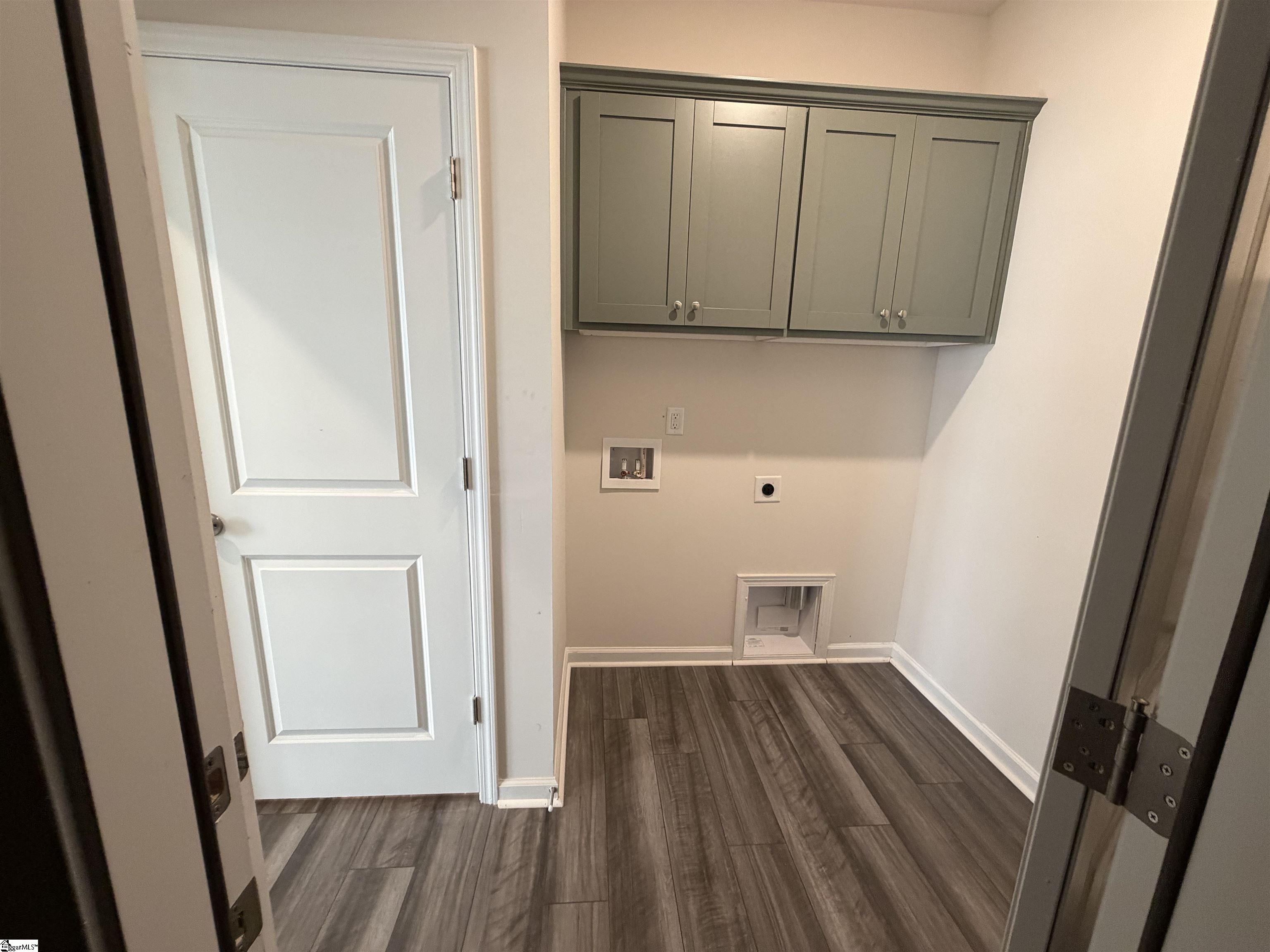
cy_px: 476
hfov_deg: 102.1
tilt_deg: -11.4
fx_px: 514
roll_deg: -0.6
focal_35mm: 14
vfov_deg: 85.7
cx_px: 635
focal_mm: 2.22
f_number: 2.2
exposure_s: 1/60
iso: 320
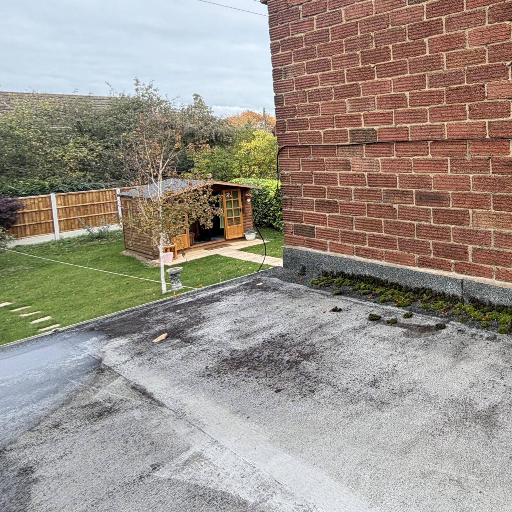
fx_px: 418
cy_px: 165
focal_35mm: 25
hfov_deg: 50.6
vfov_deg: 61.2
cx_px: 514
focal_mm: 2.22
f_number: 2.2
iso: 50
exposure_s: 1/201
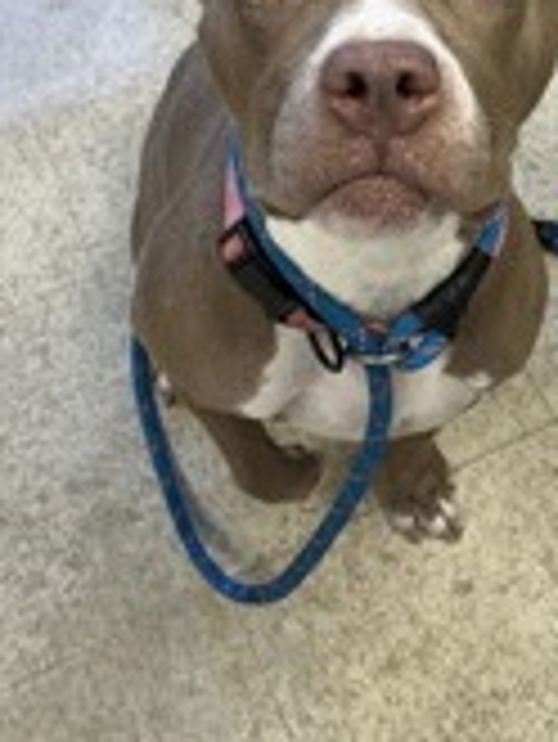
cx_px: 322
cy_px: 103
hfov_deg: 22.3
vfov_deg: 28.5
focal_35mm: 66
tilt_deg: -57.4
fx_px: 1417
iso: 64
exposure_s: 1/120
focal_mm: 5.7
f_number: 1.5
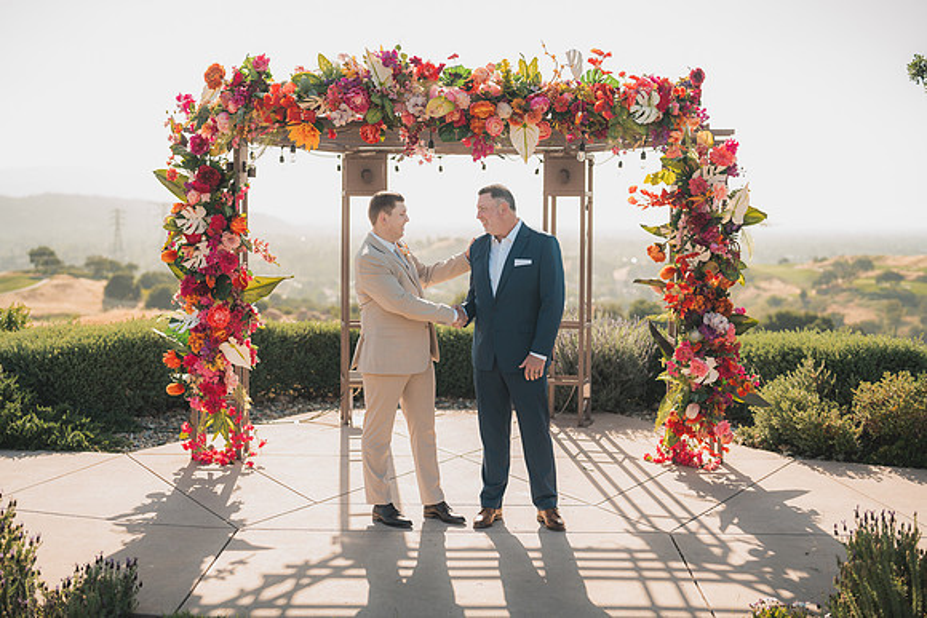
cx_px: 464
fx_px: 1288
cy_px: 309
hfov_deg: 39.6
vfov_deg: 27.0
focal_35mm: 50
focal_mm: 50
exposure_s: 1/1000
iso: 50
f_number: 2
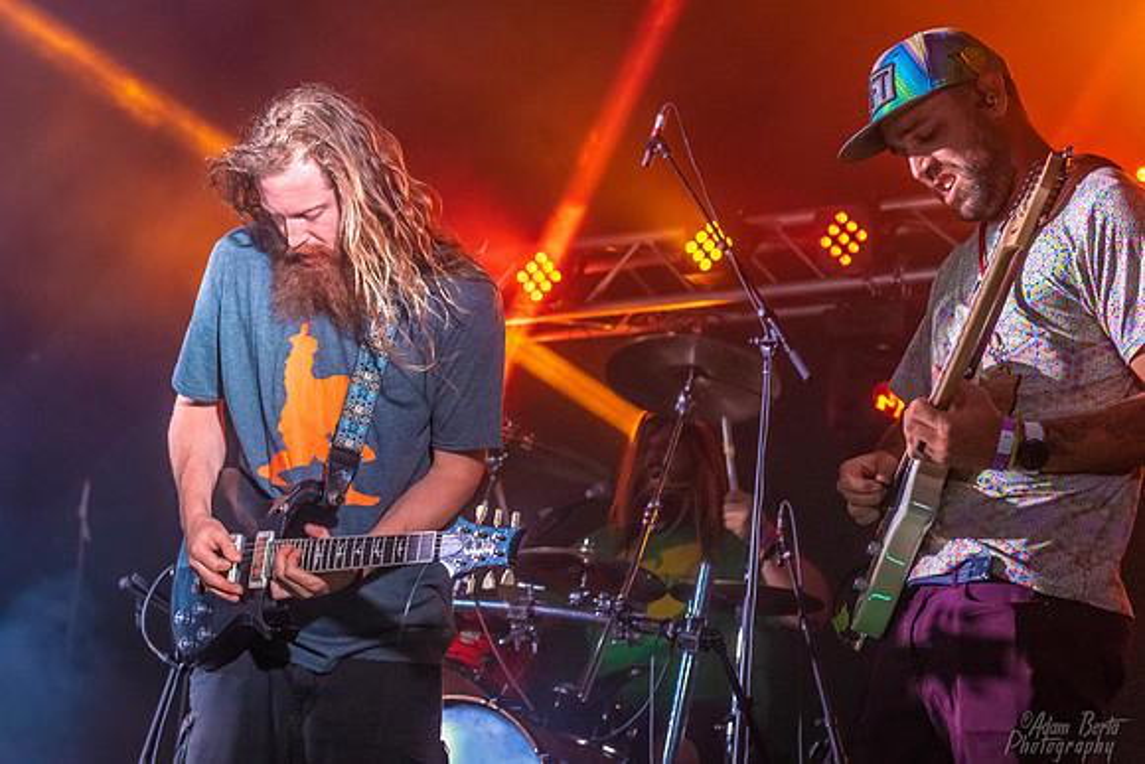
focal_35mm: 78
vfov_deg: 17.6
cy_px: 340
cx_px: 509
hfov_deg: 26.1
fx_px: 2473
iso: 6400
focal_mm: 70
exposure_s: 1/80
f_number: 5.6
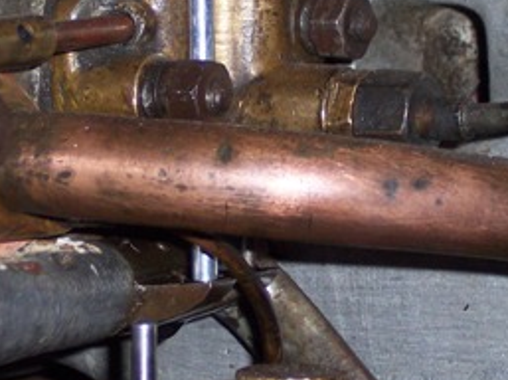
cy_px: 117
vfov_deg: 5.9
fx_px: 3693
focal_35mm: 252
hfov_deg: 7.9
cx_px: 300
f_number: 4.8
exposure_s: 1/60
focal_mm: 21.3
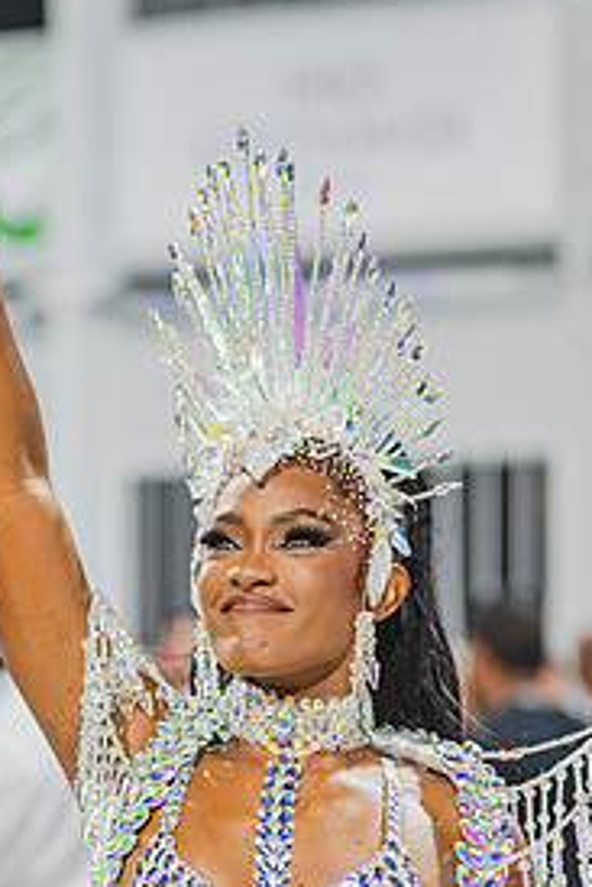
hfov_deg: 11.2
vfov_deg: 16.6
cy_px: 583
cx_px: 210
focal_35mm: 123
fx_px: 3030
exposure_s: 1/1000
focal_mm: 50
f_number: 1.3
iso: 1600
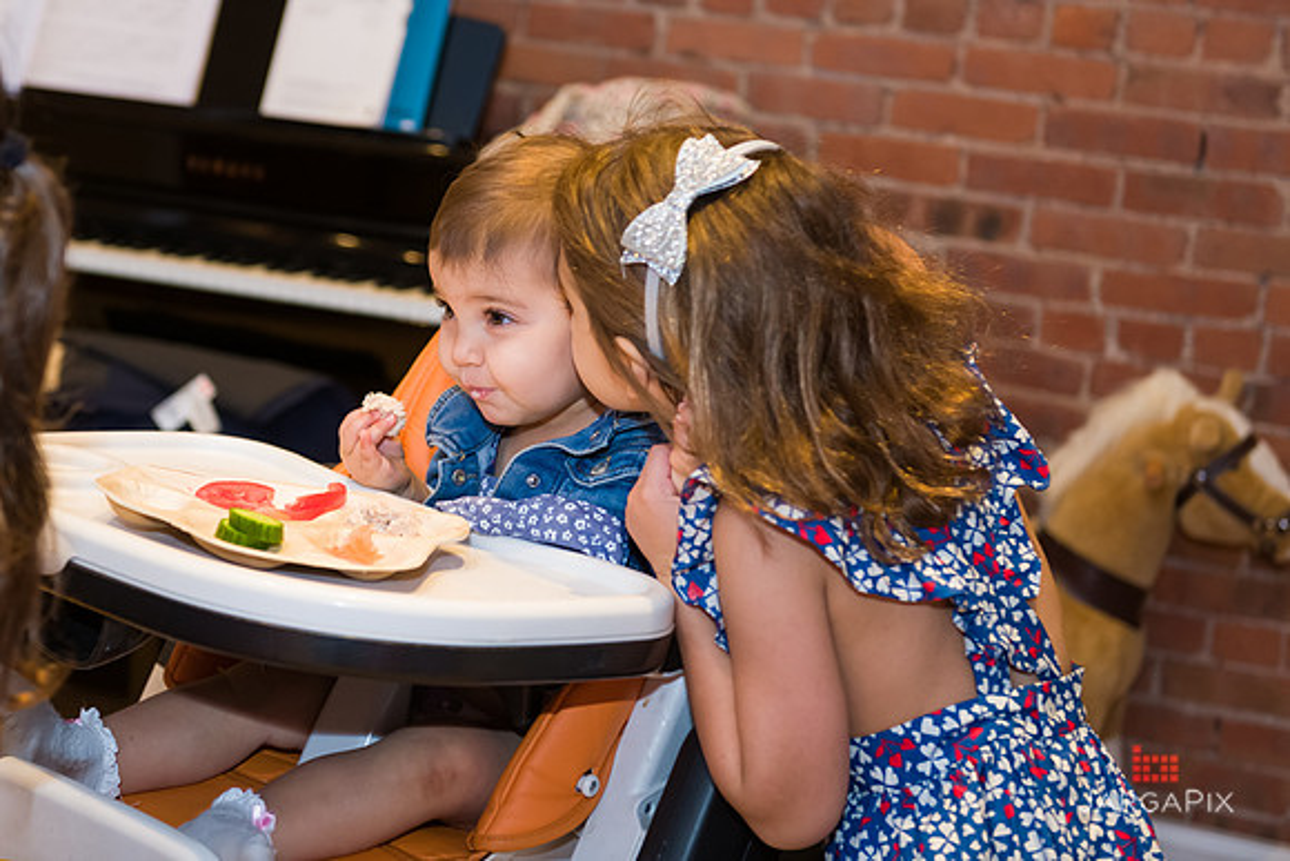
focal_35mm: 72
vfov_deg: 18.9
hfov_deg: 28.0
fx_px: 2584
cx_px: 515
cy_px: 297
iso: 1000
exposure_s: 1/125
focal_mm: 55
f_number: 3.2
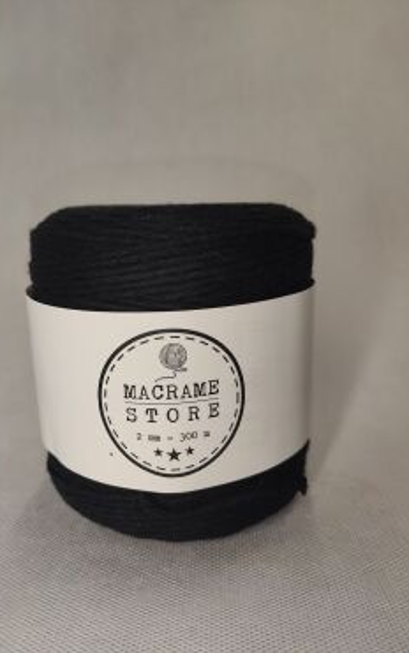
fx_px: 499
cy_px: 328
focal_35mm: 28
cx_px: 175
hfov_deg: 44.4
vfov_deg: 66.5
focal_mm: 4.77
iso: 193
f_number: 1.75
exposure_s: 1/100
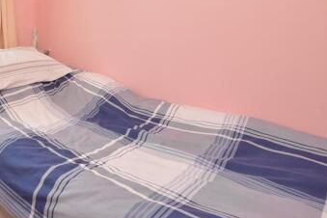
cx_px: 23
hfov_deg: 54.1
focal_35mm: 29
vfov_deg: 41.3
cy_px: 21
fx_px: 263
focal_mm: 10
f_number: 9
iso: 500
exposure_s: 1/25
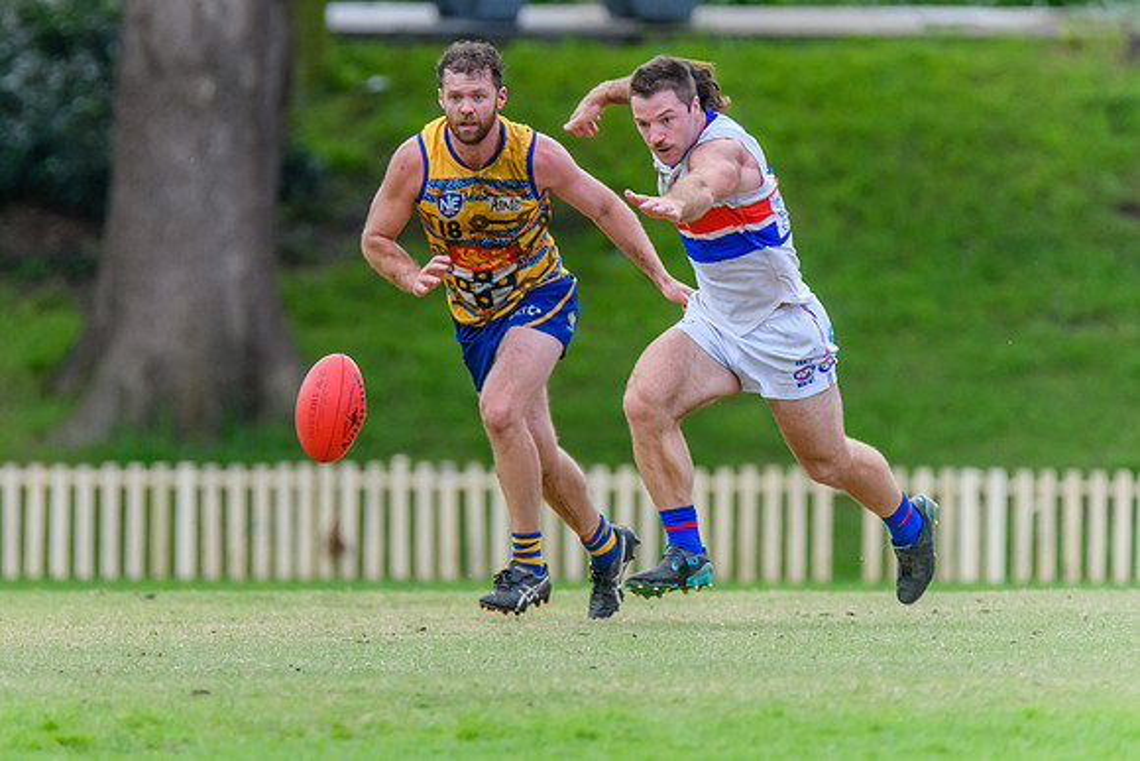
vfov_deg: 1.6
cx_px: 458
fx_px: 27422
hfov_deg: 2.4
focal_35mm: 866
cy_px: 240
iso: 2500
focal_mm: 600
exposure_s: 1/1250
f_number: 6.3
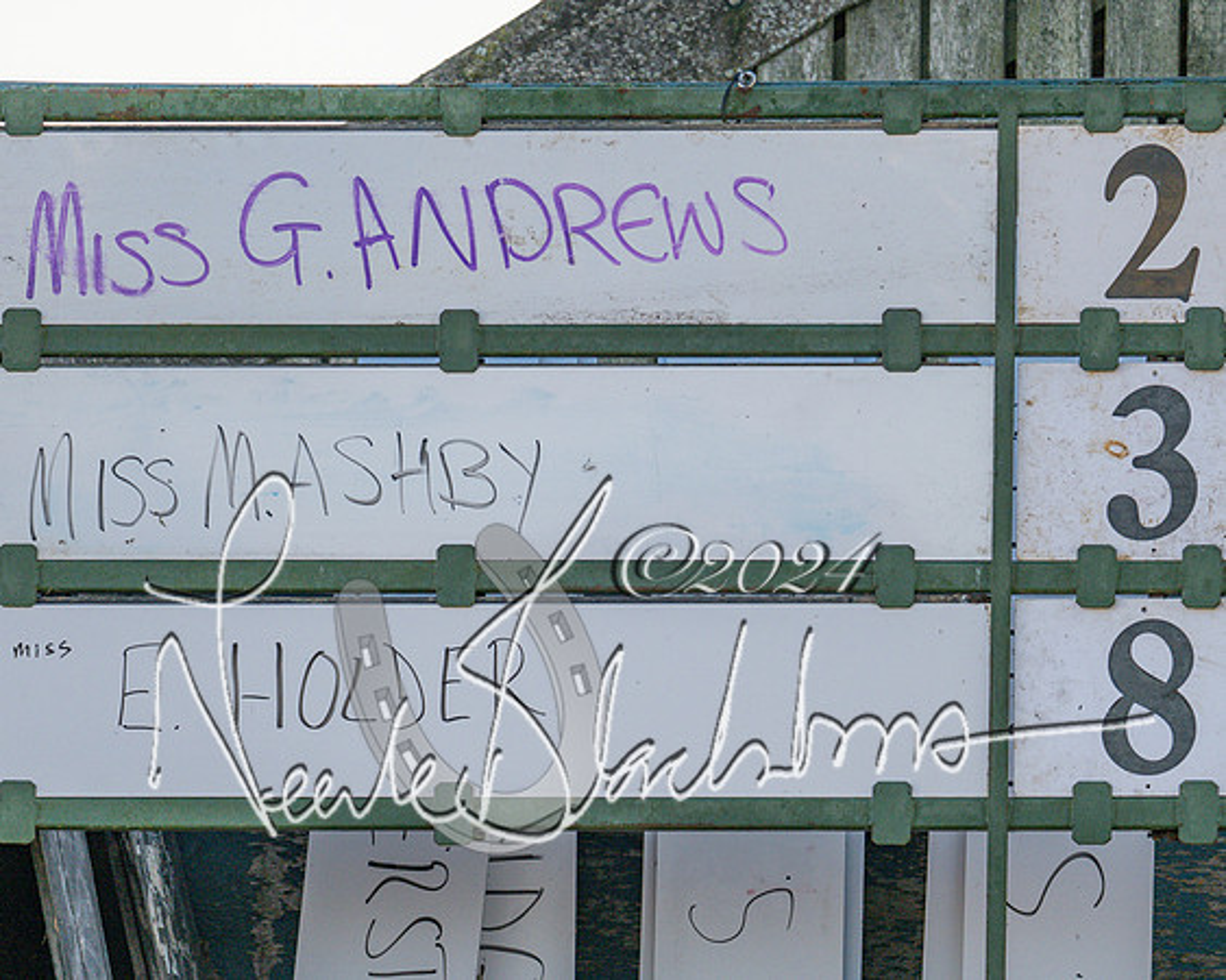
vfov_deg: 2.2
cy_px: 493
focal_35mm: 713
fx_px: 25866
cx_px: 675
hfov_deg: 2.7
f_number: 4.5
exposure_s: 1/1000
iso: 400
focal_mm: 400
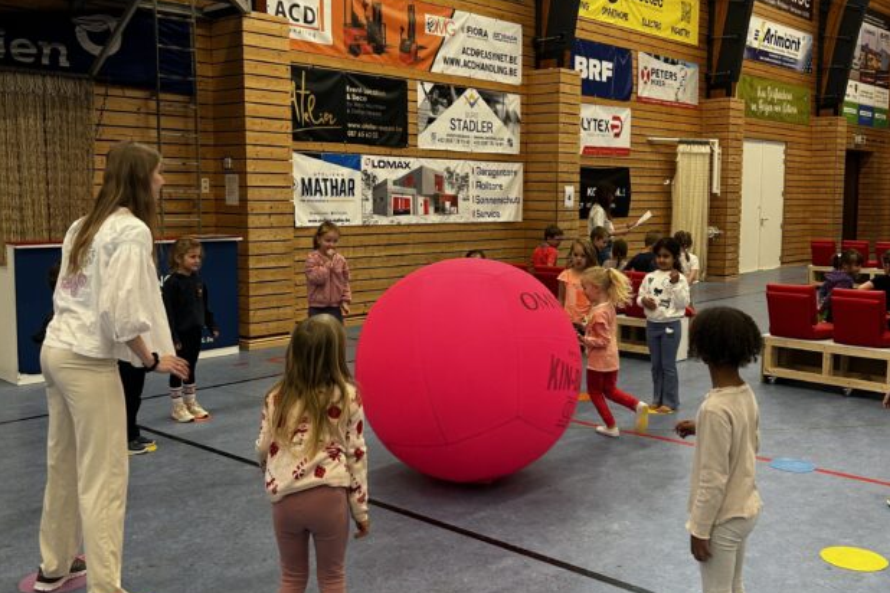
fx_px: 692
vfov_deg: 46.4
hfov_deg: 65.5
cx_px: 455
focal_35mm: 28
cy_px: 289
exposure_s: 1/121
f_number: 1.5
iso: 80
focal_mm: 5.7
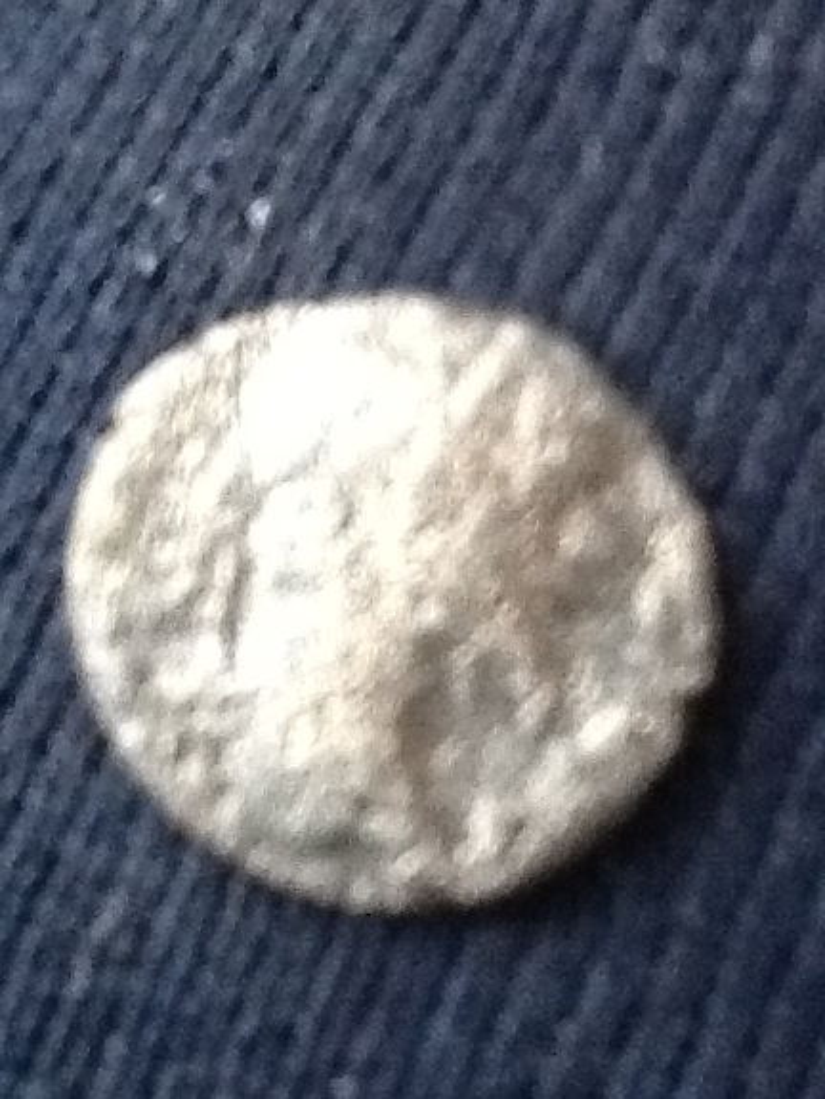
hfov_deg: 32.9
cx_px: 412
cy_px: 550
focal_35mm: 44
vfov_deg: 42.9
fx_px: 1397
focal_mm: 2.03
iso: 320
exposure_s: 1/20
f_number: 2.4
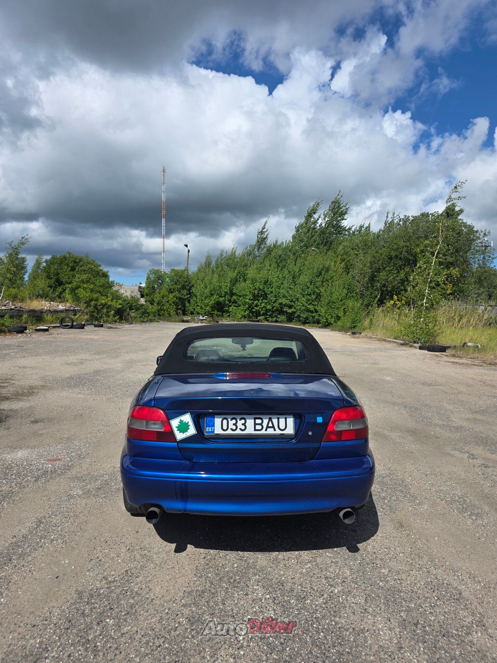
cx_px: 248
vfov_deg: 73.9
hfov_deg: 58.9
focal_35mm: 23
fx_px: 440
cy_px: 332
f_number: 1.7
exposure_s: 1/7944
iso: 64
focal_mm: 6.3
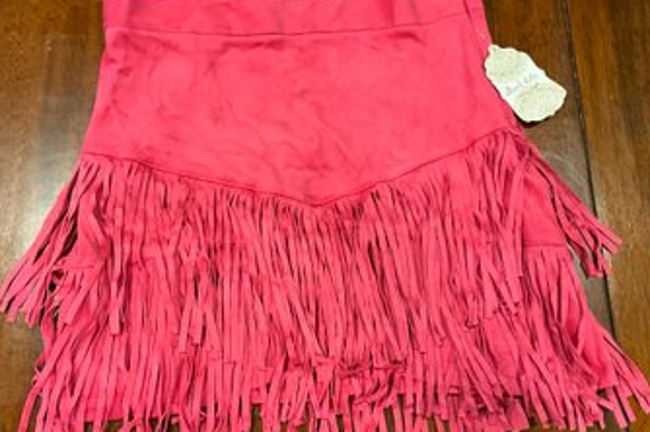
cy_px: 209
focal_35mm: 31
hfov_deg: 60.3
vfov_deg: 42.2
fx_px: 559
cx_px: 328
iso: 250
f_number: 1.8
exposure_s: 1/60
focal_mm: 3
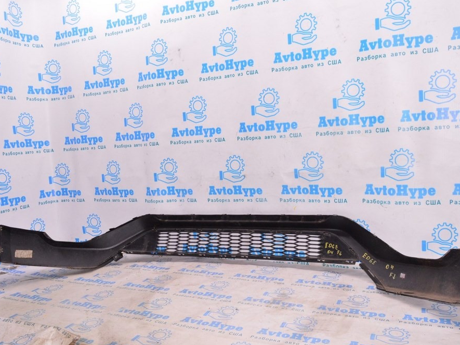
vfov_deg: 46.8
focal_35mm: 30
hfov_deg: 59.9
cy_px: 176
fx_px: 399
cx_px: 243
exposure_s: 1/125
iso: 1600
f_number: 8
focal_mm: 18
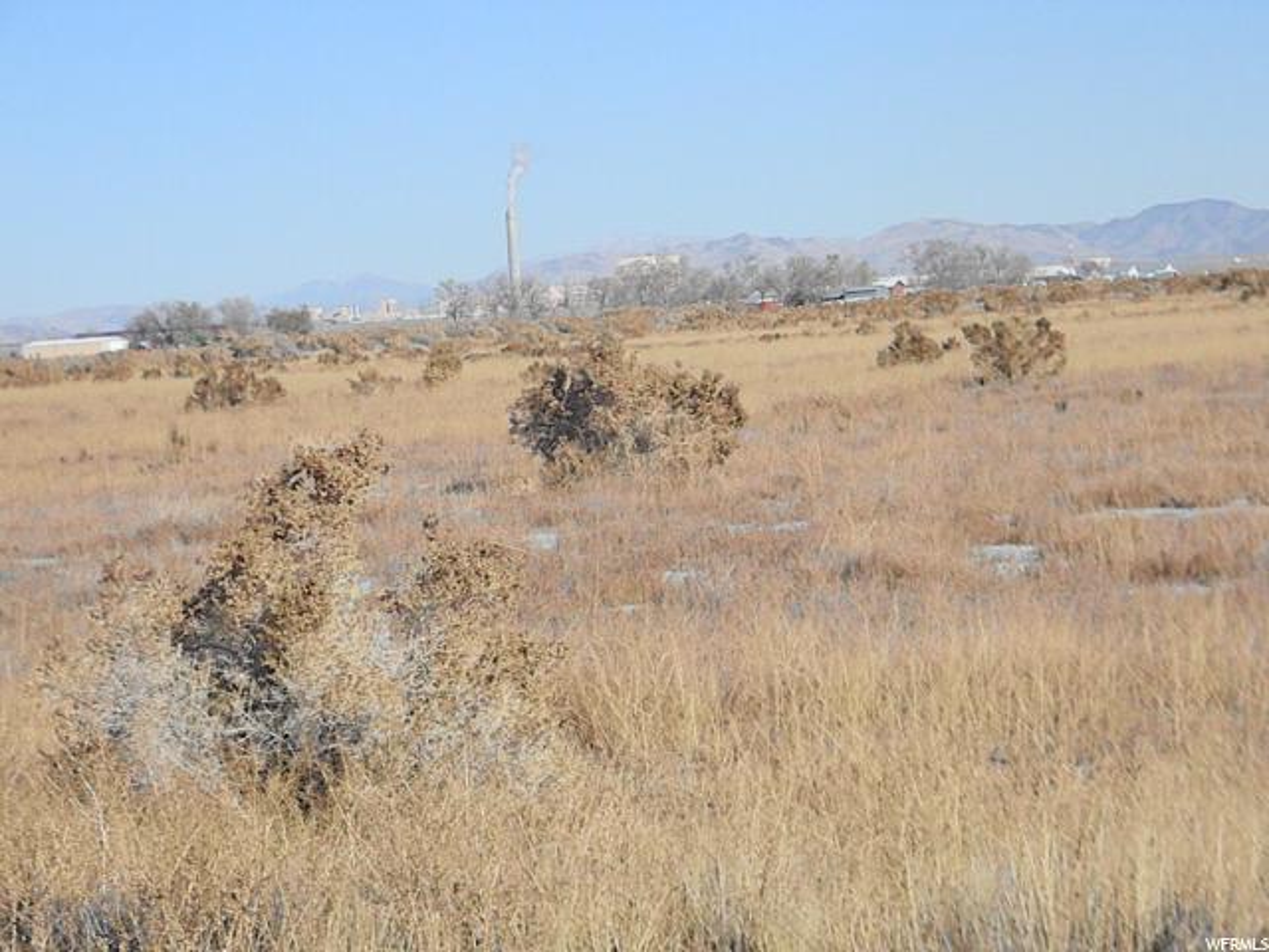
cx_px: 634
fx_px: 3813
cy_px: 476
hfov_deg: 18.9
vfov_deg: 14.2
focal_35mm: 104
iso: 647
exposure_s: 1/1080
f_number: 9.4
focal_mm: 19
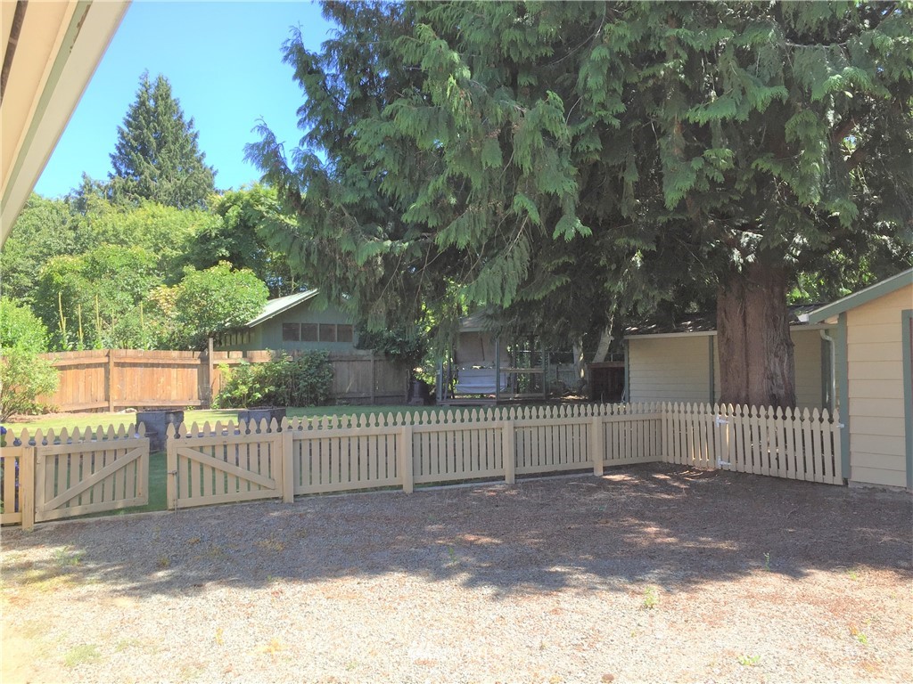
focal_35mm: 29
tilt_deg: +2.4
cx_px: 456
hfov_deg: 61.7
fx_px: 765
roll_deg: +0.5
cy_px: 342
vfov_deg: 48.2
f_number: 2.2
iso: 32
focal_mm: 4.15
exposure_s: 1/455
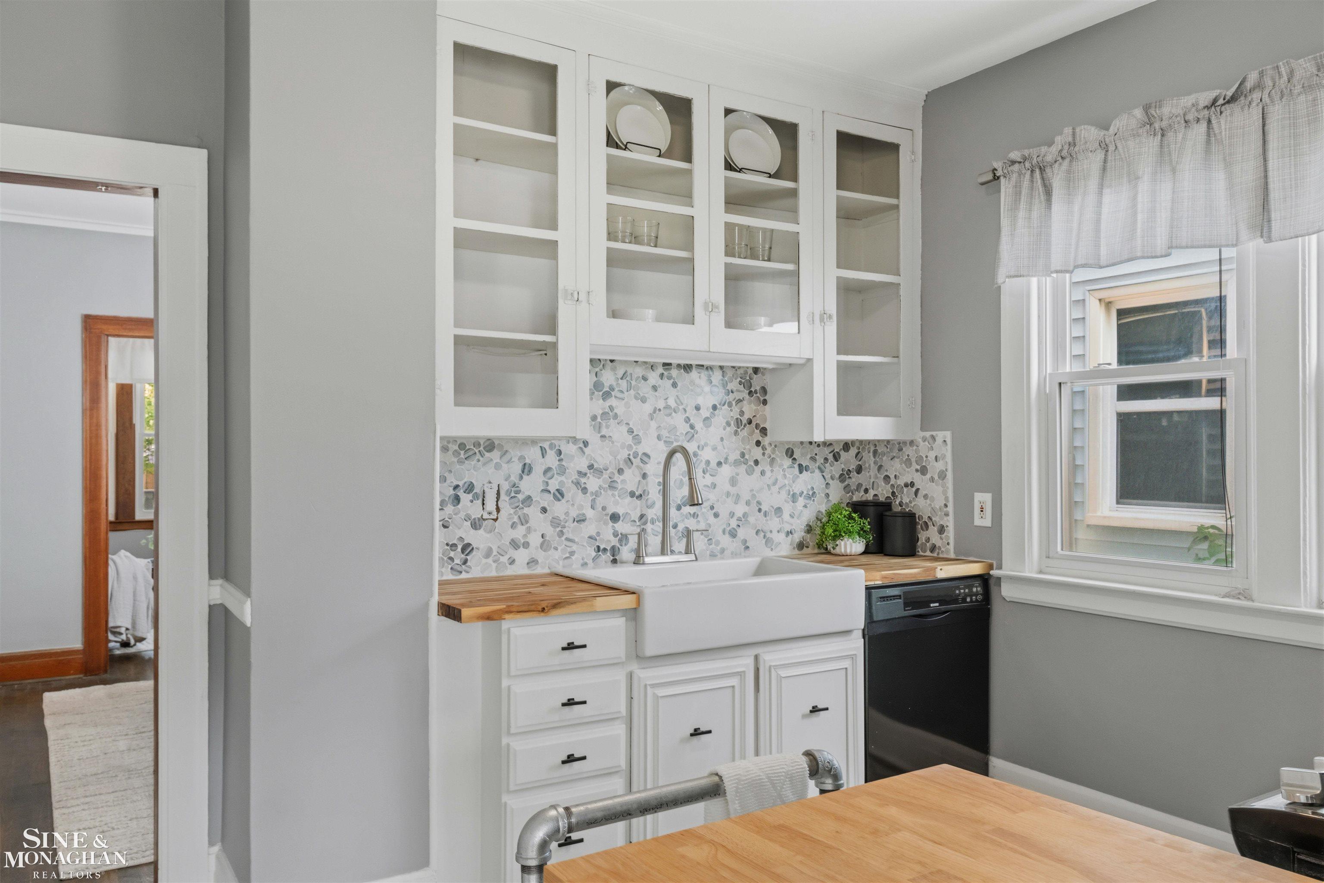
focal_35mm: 27
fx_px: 993
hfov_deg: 67.4
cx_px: 662
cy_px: 442
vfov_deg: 47.9
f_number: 6.4
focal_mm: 18
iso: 800
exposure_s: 1/2
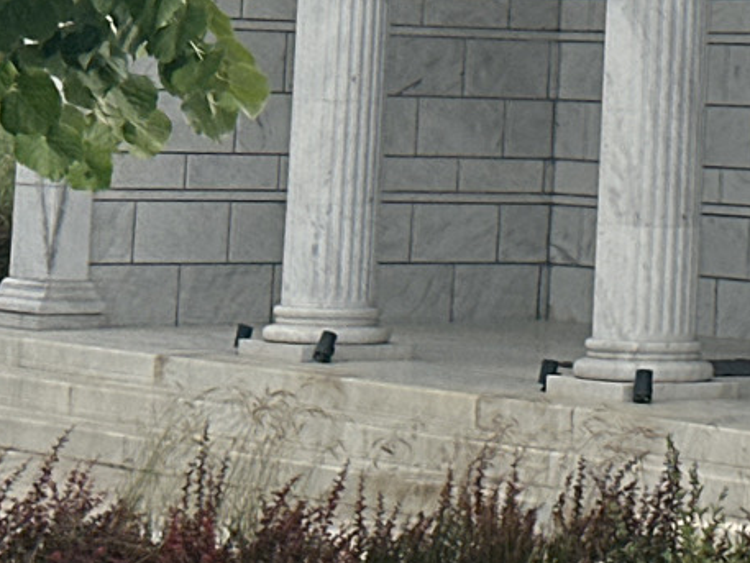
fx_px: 4551
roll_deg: -2.5
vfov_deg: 6.9
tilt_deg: +7.6
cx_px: 1044
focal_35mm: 210
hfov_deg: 9.2
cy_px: -533
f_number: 1.78
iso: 64
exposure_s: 1/3876
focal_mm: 6.86
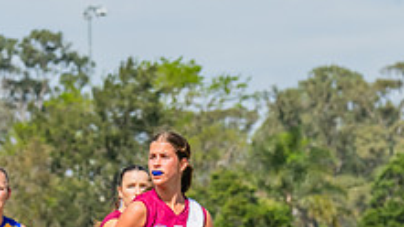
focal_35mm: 548
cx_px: -92
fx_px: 5867
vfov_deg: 2.2
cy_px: 151
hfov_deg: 3.9
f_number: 13
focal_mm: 190
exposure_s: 1/1250
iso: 800
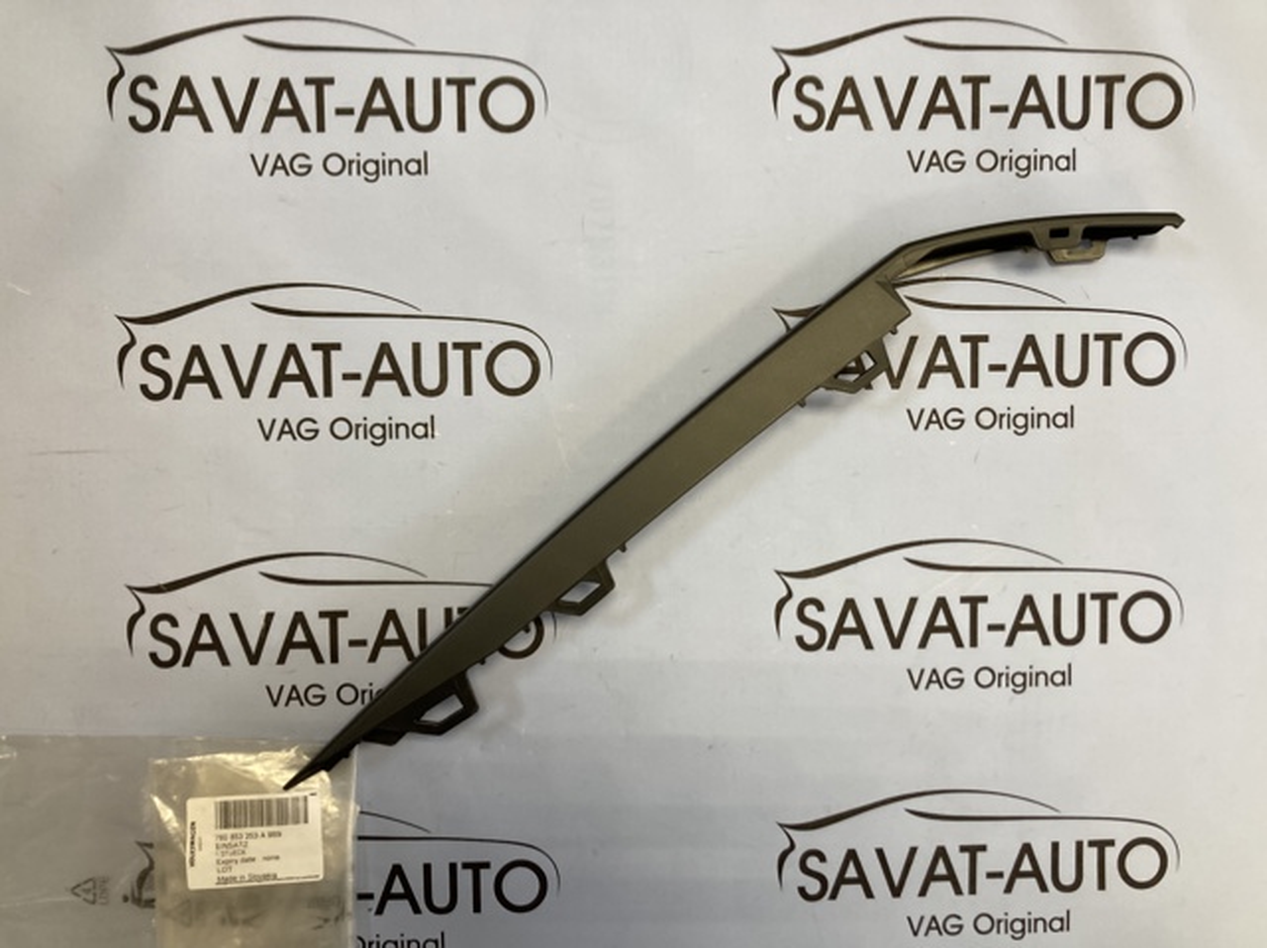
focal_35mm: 28
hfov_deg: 63.5
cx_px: 634
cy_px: 474
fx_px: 1024
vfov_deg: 49.7
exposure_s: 1/76
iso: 80
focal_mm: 3.99
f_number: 1.8
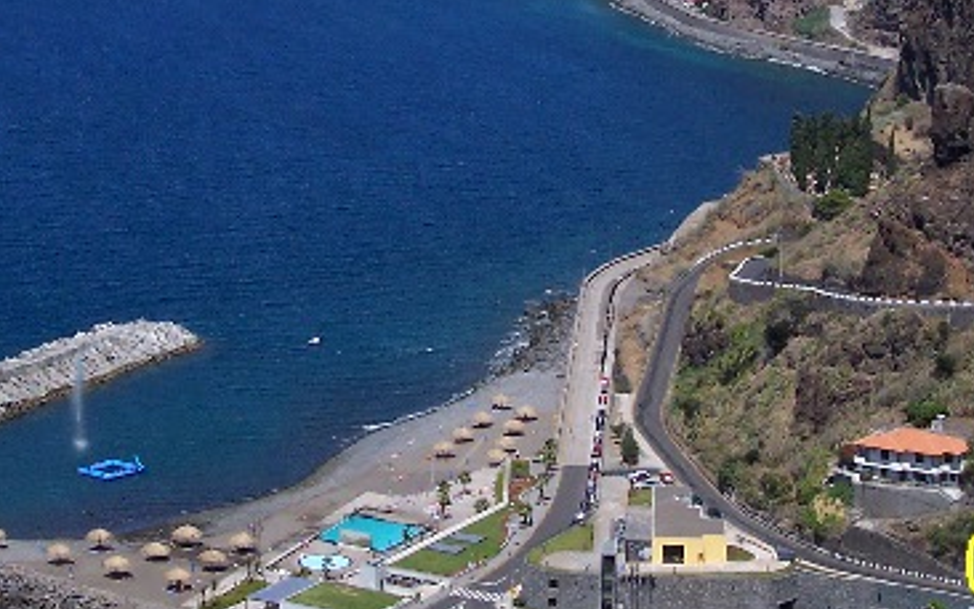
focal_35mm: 88
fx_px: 2337
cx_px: 418
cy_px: -35
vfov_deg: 14.6
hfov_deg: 23.5
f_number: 4.8
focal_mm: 8
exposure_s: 1/1000
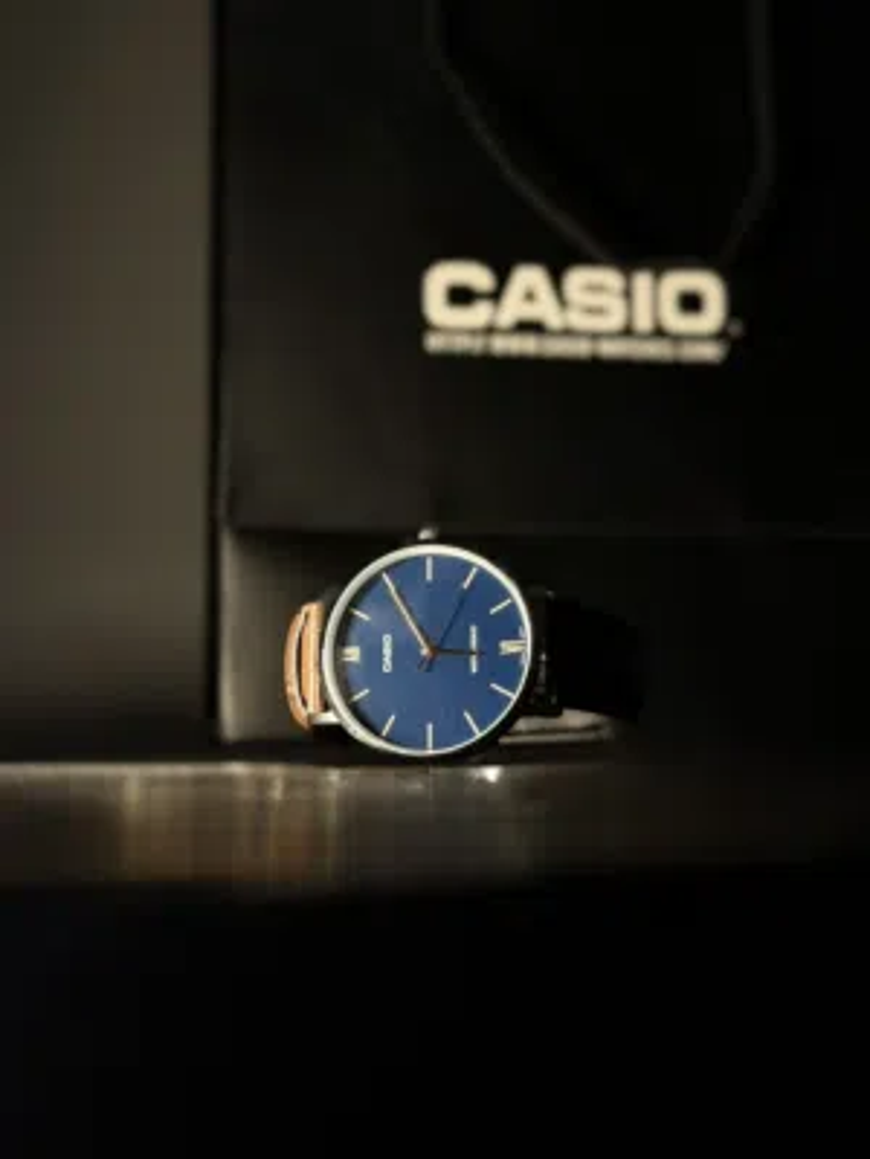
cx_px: 435
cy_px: 580
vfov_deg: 39.7
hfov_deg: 30.3
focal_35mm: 48
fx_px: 1609
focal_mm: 6.76
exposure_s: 1/56
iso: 250
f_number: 1.78
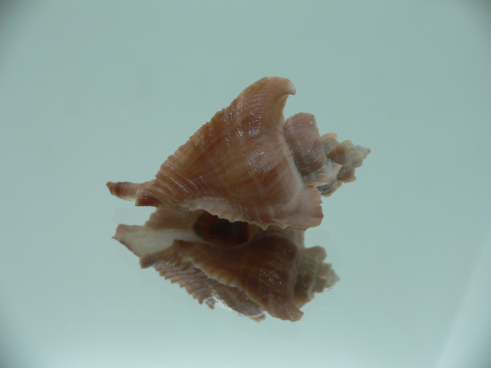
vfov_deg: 40.7
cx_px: 246
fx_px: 496
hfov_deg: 52.6
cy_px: 184
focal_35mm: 35
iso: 100
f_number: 2.8
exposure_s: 1/60
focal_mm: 4.6
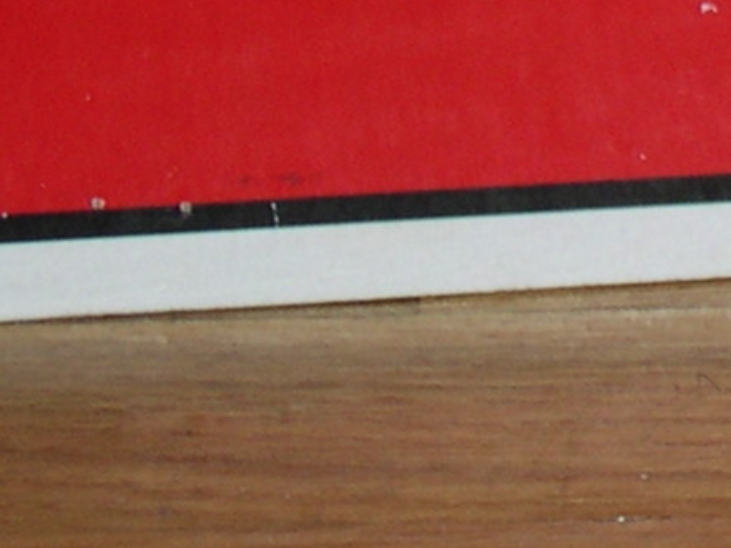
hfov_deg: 5.6
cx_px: 1620
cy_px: -438
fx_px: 7307
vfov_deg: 4.3
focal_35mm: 346
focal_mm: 14.2
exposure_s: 1/60
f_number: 3.7
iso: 100
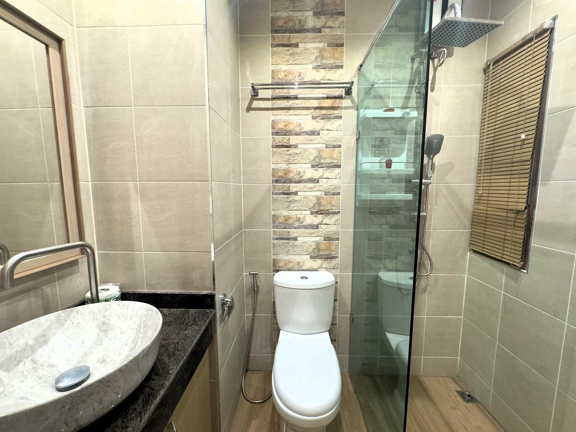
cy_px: 216
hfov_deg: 102.1
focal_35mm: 14
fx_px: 233
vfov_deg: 85.7
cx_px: 288
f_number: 2.2
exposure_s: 1/50
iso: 200
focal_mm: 2.22
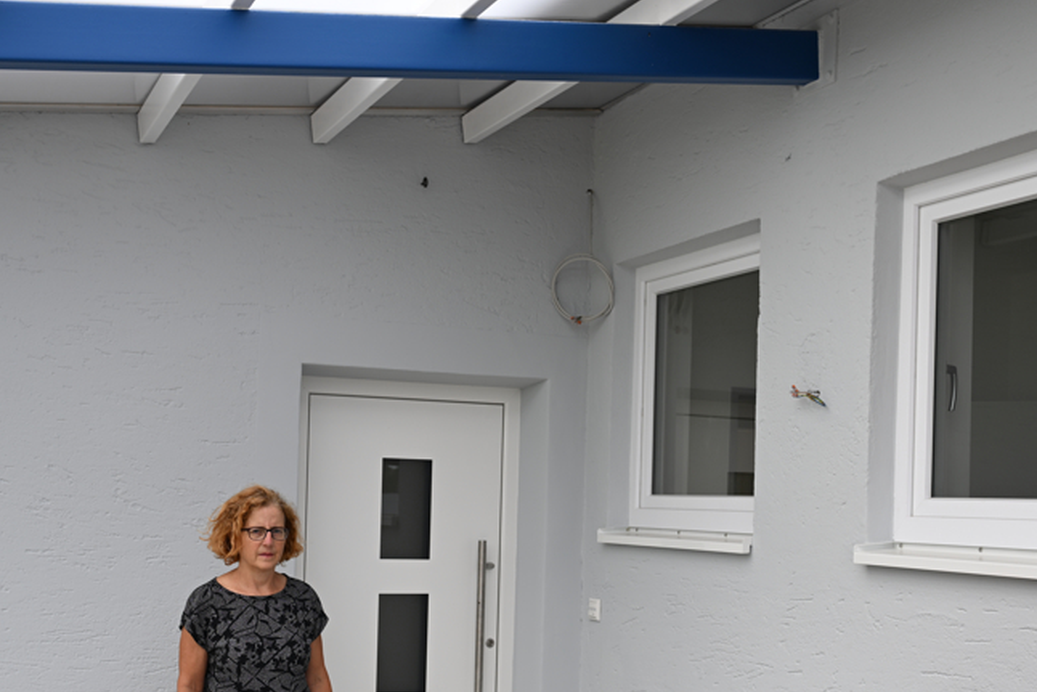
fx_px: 1405
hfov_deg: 40.5
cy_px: 494
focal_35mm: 49
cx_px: 477
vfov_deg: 27.4
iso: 100
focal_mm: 31.5
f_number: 4
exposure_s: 1/60
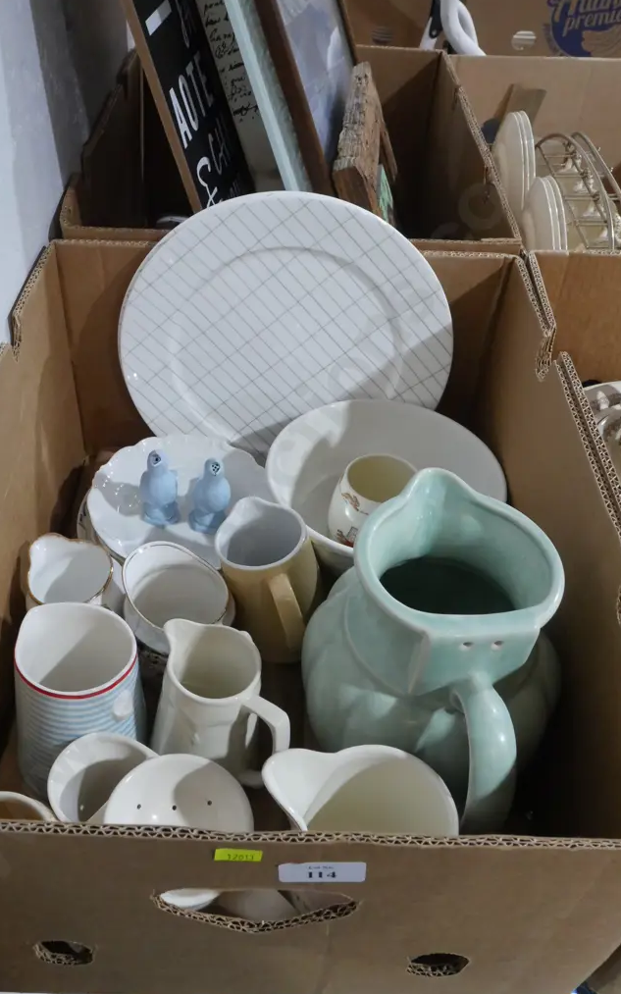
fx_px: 812
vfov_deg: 62.9
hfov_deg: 41.7
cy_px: 497
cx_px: 263
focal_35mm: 30
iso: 3200
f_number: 9
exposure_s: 1/40
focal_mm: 14
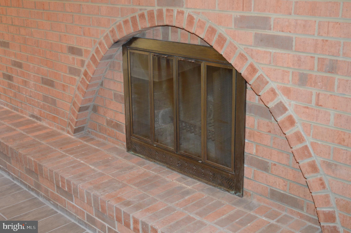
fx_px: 438
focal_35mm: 45
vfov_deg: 29.8
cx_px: 176
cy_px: 116
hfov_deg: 43.6
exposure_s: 1/60
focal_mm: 30
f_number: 4.2
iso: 720
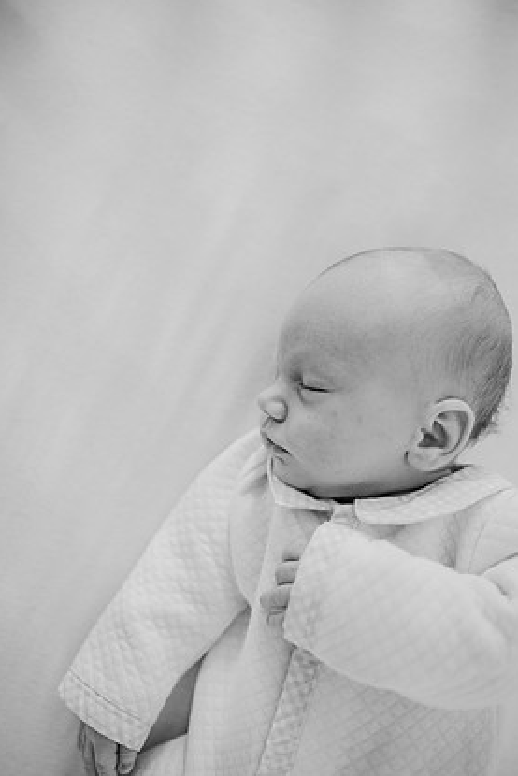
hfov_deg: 49.6
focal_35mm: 26
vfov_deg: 69.4
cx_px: 271
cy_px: 396
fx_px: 561
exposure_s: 1/160
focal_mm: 24
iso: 640
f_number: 2.2
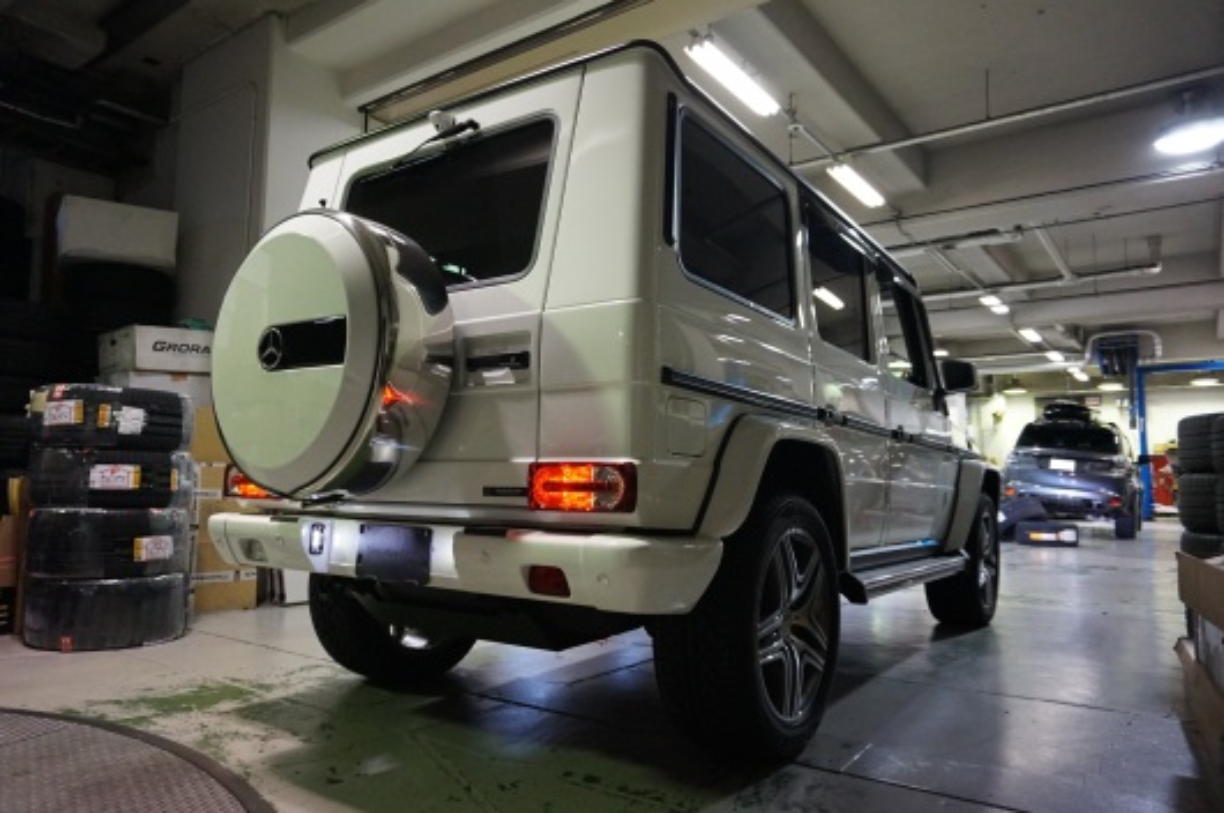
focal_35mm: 24
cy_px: 406
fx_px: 815
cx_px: 612
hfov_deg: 73.8
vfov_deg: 53.0
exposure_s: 1/160
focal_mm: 16
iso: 2500
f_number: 3.5
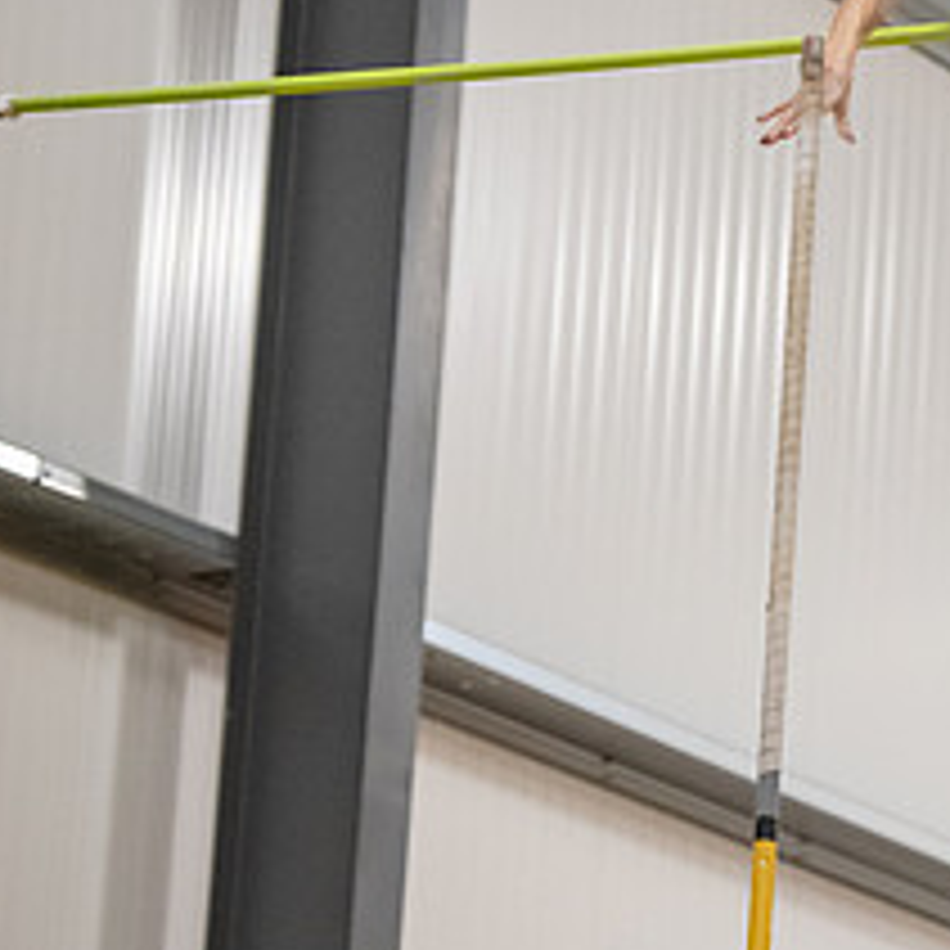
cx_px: 1243
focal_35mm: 257
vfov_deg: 6.8
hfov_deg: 6.8
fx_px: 7980
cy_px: 232
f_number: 2.8
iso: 6400
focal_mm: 110
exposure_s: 1/800
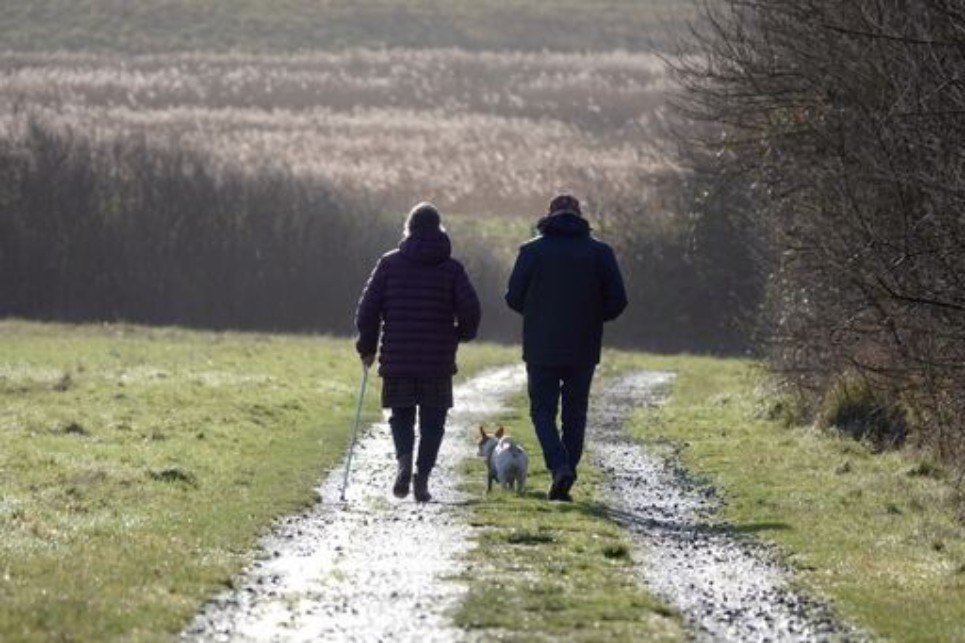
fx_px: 16024
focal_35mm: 598
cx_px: 482
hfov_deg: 3.4
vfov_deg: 2.3
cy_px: 322
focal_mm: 219.3
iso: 250
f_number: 4
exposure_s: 1/1000
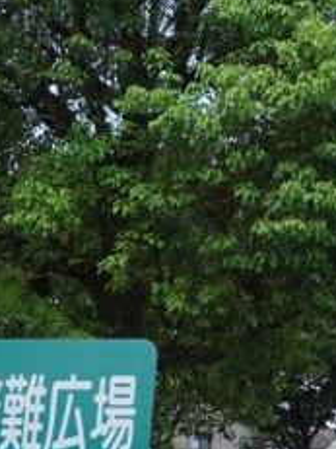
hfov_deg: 11.1
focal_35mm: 126
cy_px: 169
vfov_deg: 15.6
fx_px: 1632
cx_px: 581
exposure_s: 1/125
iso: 100
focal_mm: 21
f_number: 8
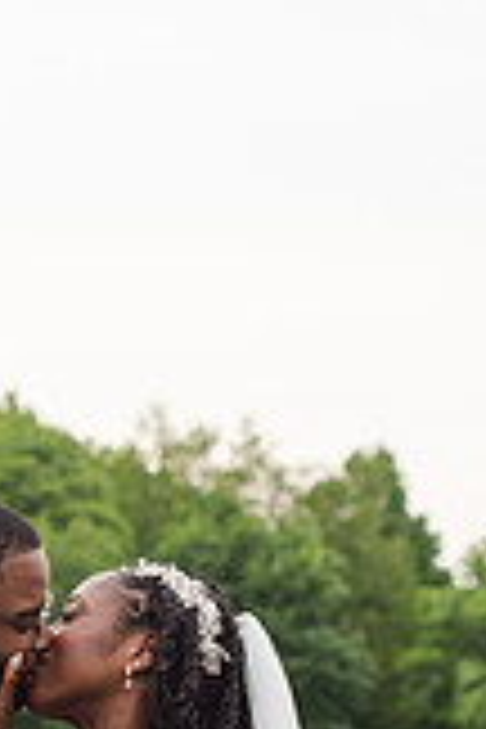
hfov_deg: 9.8
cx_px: -14
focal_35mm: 139
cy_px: 558
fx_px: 2815
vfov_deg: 14.7
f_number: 3.2
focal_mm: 50
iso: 100
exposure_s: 1/250
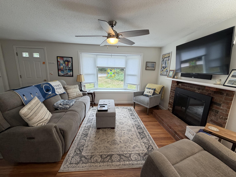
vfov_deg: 85.7
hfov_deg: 102.1
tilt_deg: -11.1
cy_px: 88
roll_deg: -0.8
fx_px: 95
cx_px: 118
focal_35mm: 14
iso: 125
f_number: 2.2
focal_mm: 2.22
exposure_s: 1/120
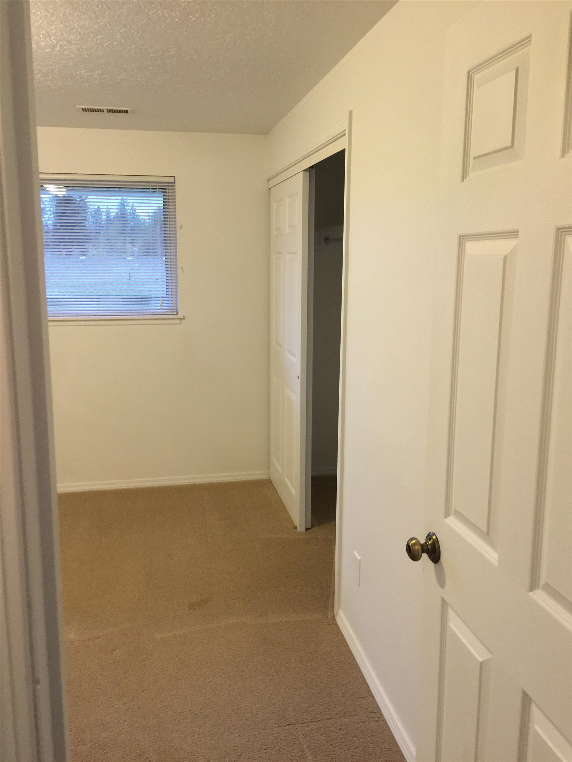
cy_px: 381
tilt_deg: -9.4
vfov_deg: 61.7
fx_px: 639
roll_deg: -0.4
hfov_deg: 48.2
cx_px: 286
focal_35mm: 29
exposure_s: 1/10
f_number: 2.2
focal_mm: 4.15
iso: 100
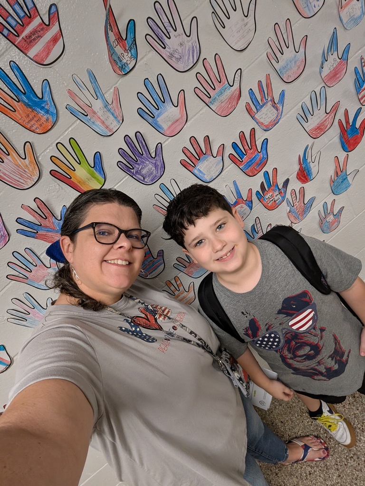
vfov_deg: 87.8
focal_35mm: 18
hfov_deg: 71.6
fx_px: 253
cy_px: 243
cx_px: 182
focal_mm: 2.71
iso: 649
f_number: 2.2
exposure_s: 1/120
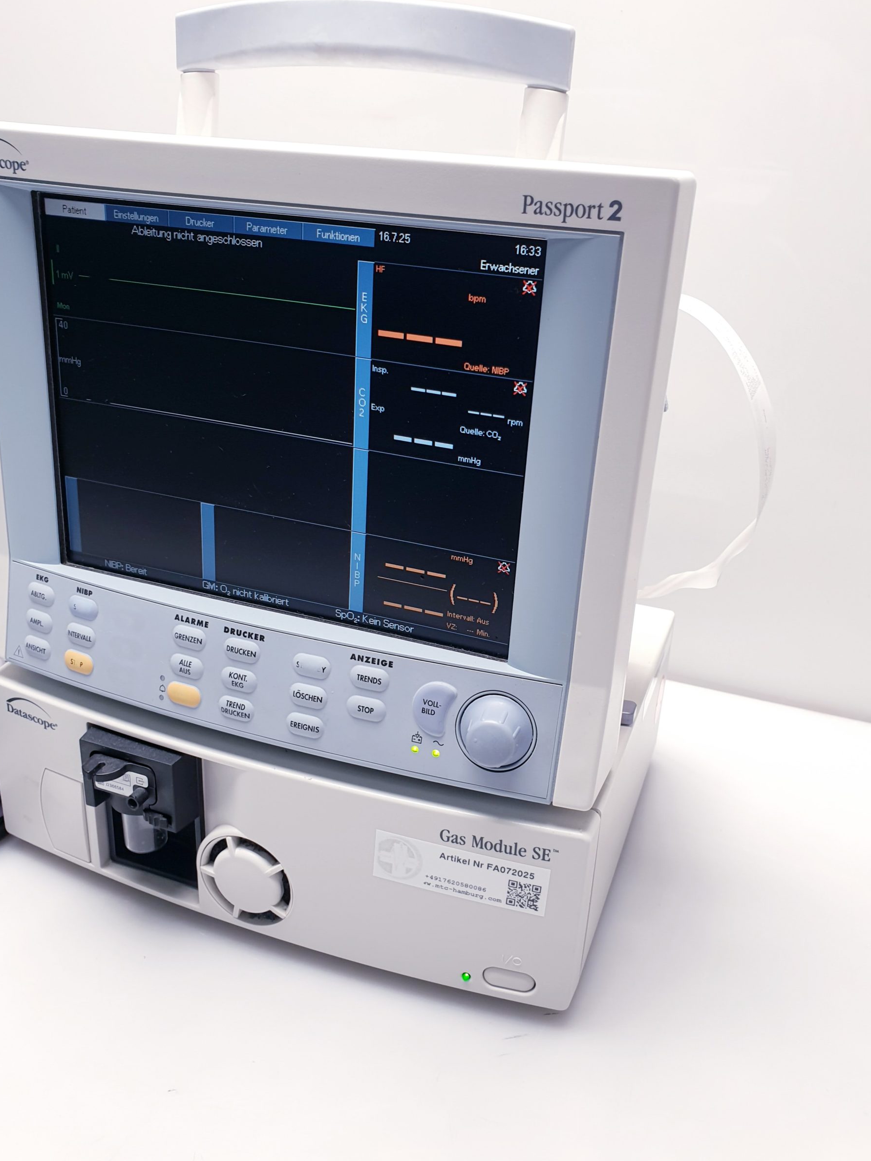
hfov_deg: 49.7
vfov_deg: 63.4
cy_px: 540
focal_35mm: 28
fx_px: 939
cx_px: 464
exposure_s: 1/50
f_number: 2.4
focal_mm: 4.3
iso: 50
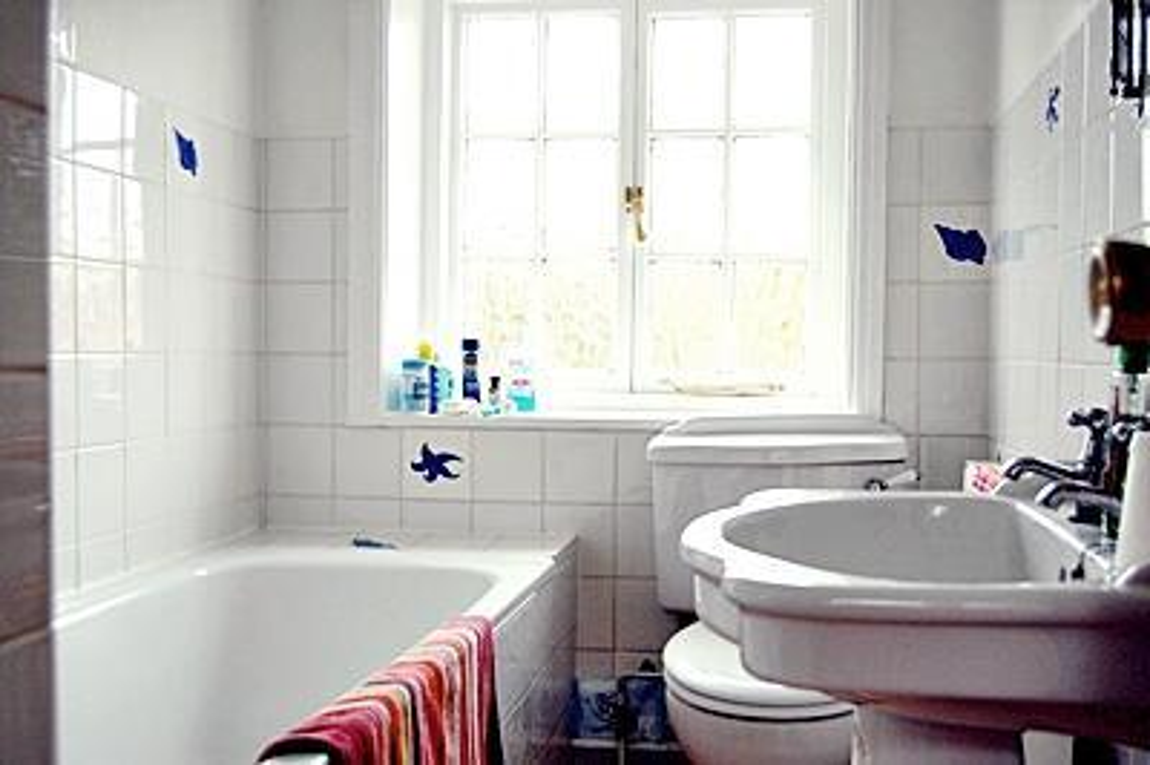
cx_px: 575
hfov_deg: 49.6
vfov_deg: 34.2
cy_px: 382
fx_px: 1245
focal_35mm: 39
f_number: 4.5
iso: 400
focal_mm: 26
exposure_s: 1/80
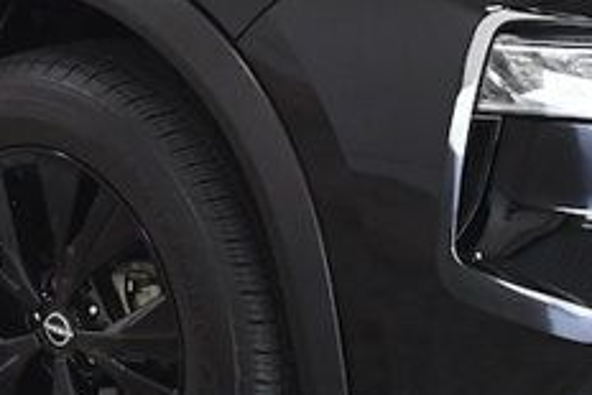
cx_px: 112
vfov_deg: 8.5
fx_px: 2616
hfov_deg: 12.8
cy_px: -90
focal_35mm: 159
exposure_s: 1/640
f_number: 4
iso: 1250
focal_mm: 24
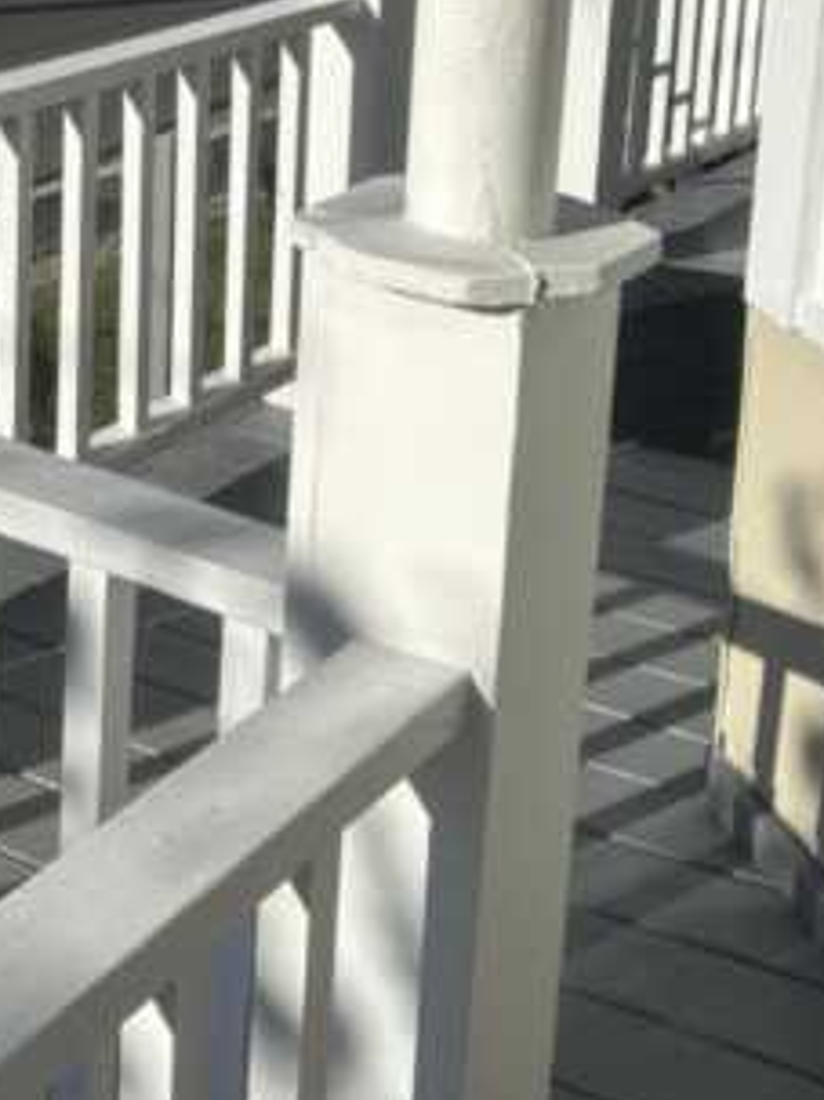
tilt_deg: -13.5
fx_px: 2096
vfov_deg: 28.4
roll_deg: -3.5
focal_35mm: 66
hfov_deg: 22.1
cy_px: 134
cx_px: 269
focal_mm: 5.7
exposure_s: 1/7463
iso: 50
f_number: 1.5
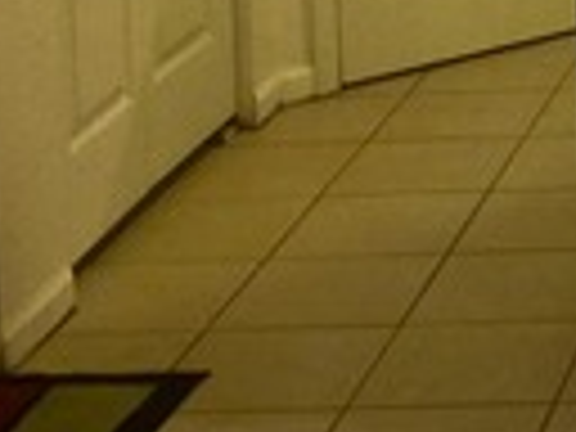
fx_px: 2263
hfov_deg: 12.5
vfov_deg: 10.3
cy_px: -351
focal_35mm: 136
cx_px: 1206
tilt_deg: -7.2
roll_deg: +0.4
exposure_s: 1/15
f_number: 2.2
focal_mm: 4.15
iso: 80
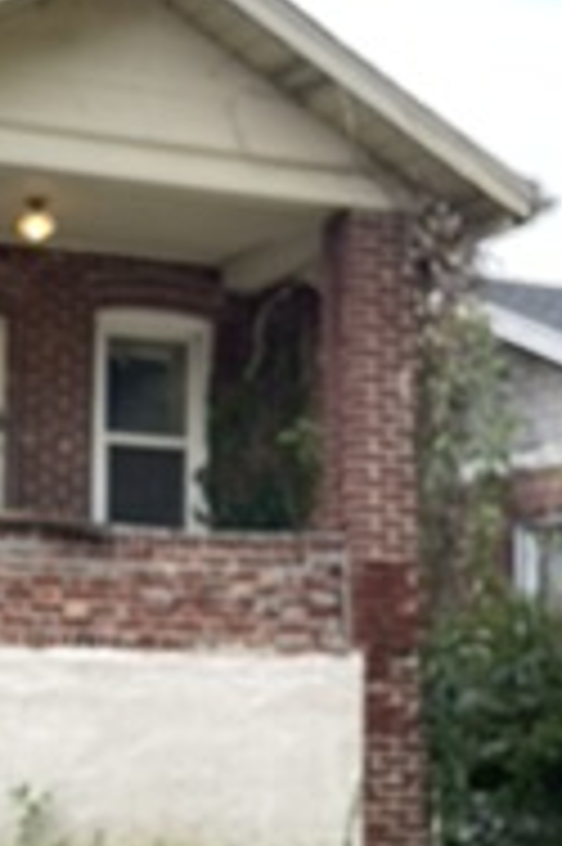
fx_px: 1619
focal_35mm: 69
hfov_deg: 18.5
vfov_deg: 29.0
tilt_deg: +5.0
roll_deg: -0.6
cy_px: 576
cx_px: -139
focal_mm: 4.2
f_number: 1.6
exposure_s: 1/261
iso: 32
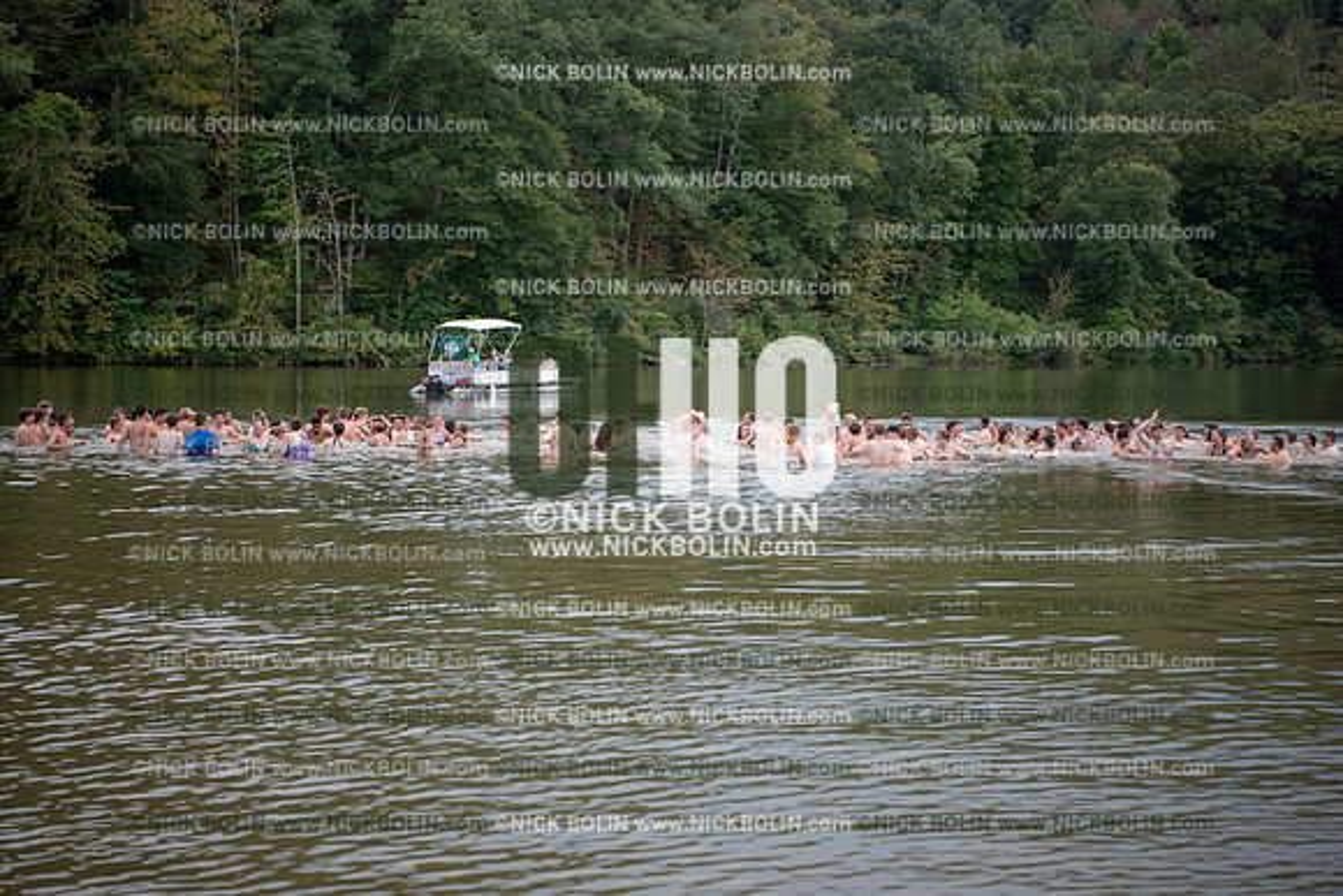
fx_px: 2612
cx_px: 672
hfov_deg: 28.8
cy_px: 448
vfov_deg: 19.5
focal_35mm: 70
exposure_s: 1/400
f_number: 3.2
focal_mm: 70
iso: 160
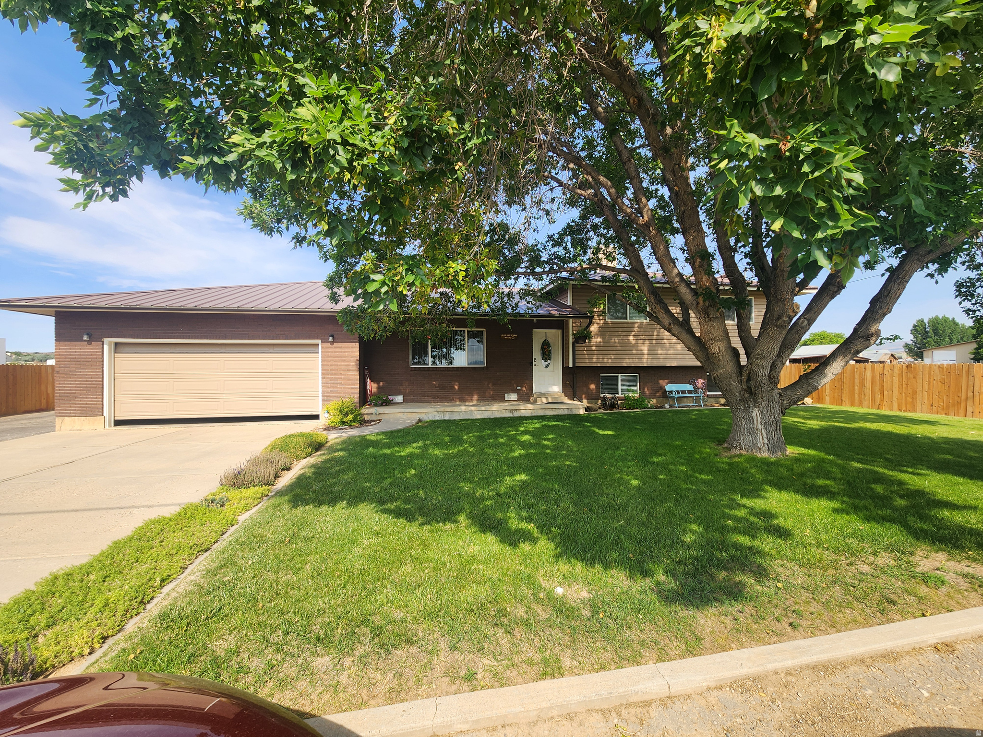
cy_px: 368
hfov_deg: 106.2
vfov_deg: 89.9
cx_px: 492
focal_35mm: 13
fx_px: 369
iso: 50
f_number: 2.2
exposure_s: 1/937
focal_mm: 2.2
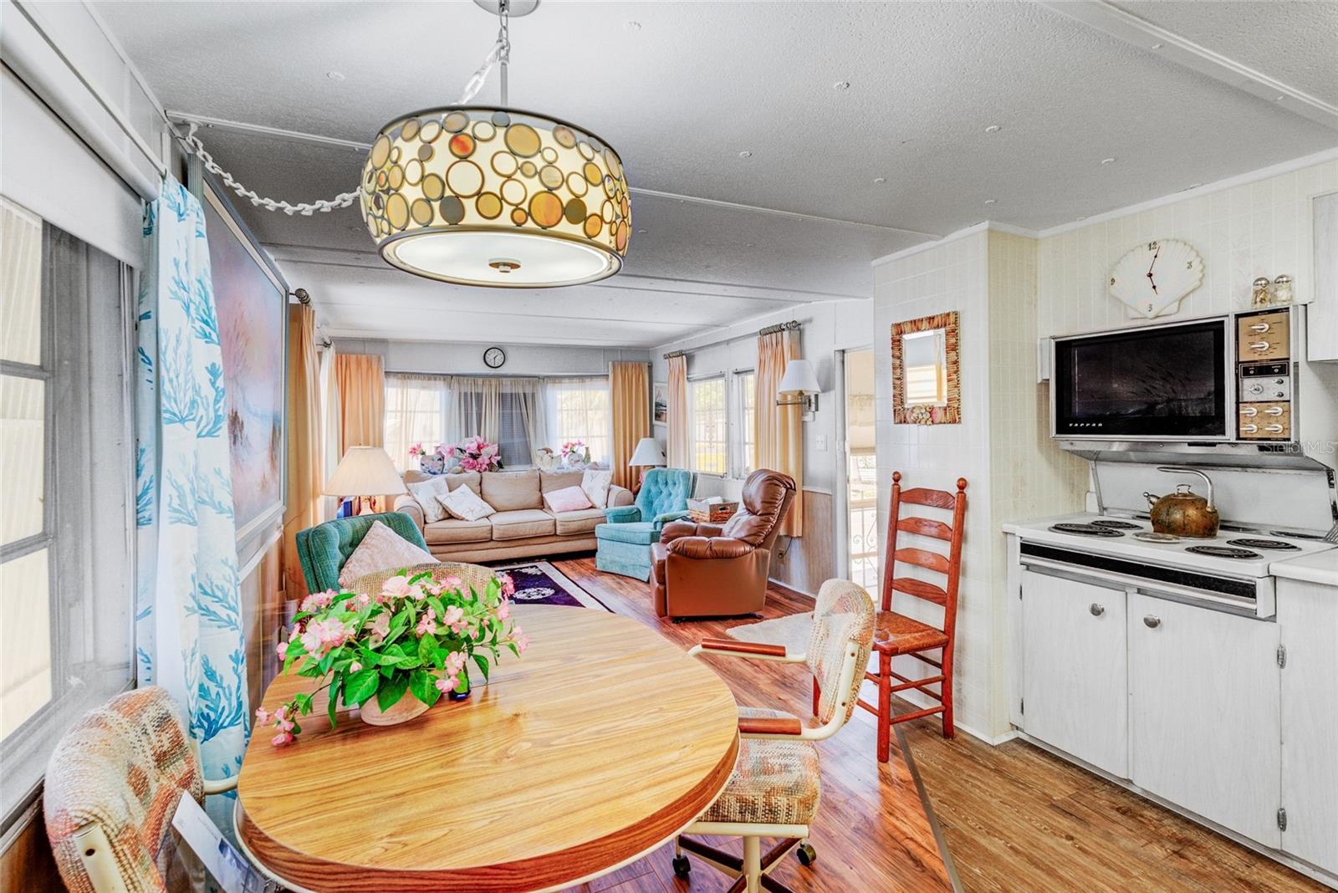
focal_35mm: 16
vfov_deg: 73.8
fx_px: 595
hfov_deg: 96.7
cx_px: 669
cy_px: 446
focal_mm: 16
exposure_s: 1/25
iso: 400
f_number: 8
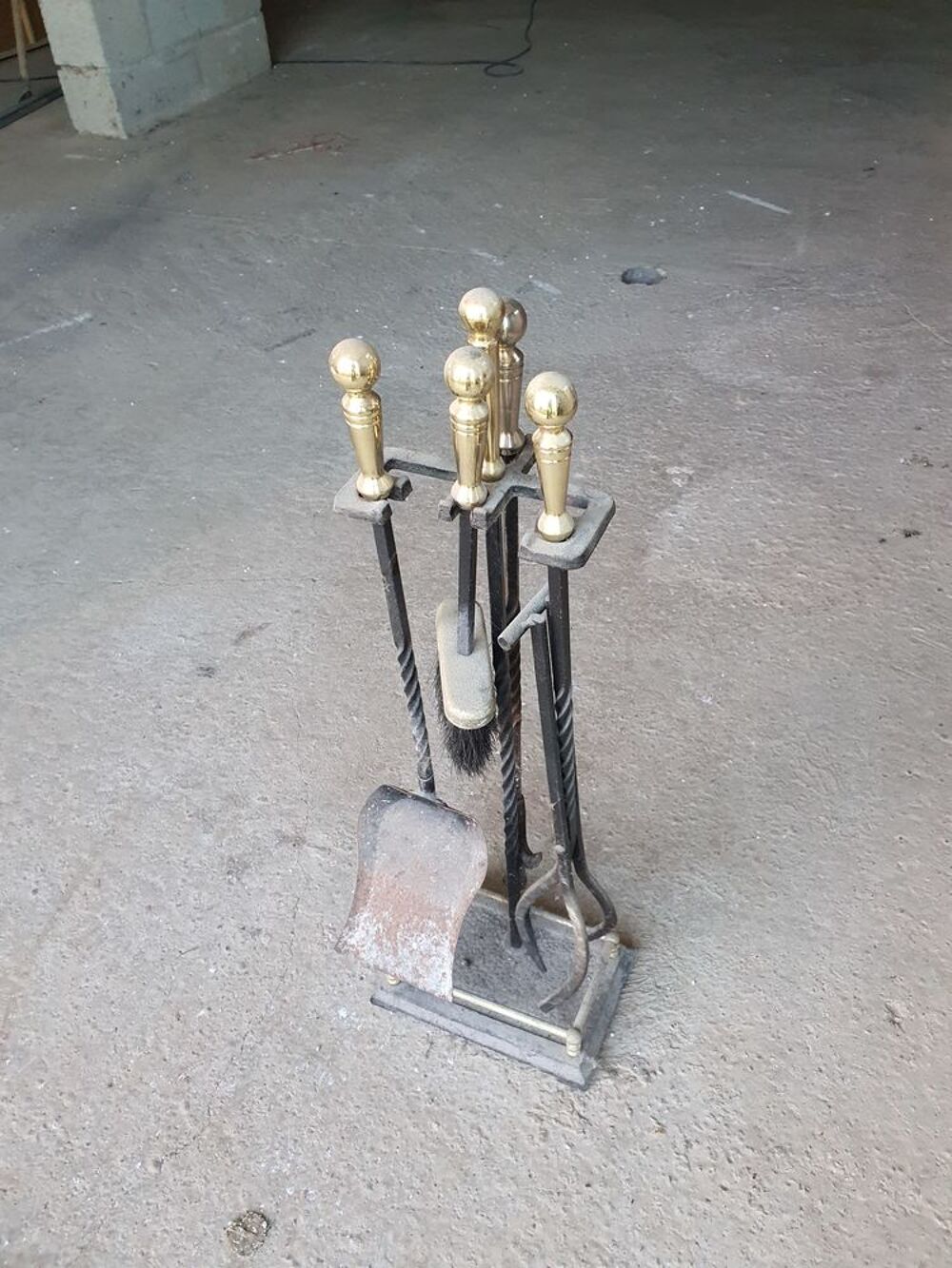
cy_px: 634
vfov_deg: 67.3
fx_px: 953
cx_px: 476
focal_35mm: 26
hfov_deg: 53.1
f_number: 2.4
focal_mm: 4.3
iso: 250
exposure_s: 1/100
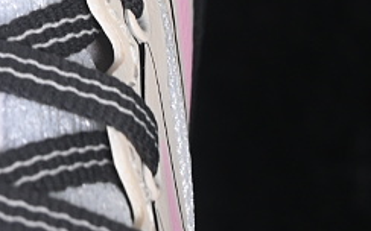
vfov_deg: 3.8
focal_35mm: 339
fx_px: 3424
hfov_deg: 6.1
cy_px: -252
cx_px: -158
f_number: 7.1
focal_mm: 50
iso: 160
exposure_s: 1/80
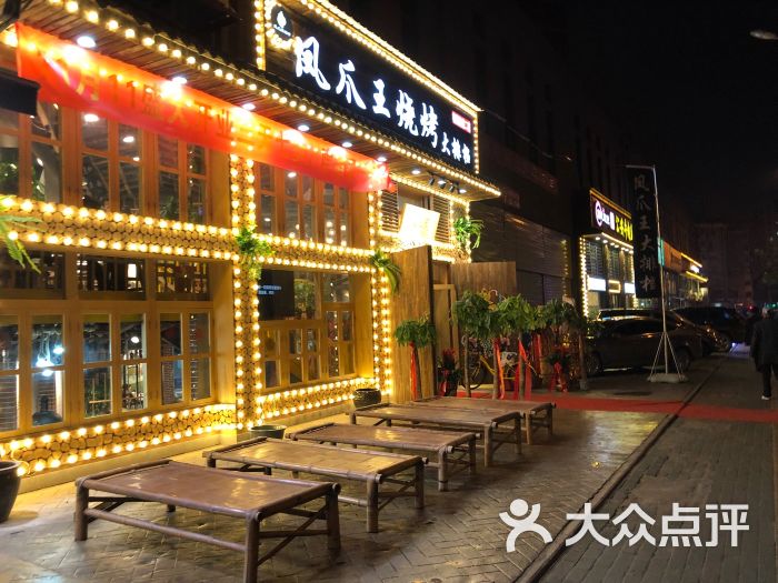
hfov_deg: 61.7
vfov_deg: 48.2
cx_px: 389
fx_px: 652
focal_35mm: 29
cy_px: 292
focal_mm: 3.99
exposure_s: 1/17
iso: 50
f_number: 1.8
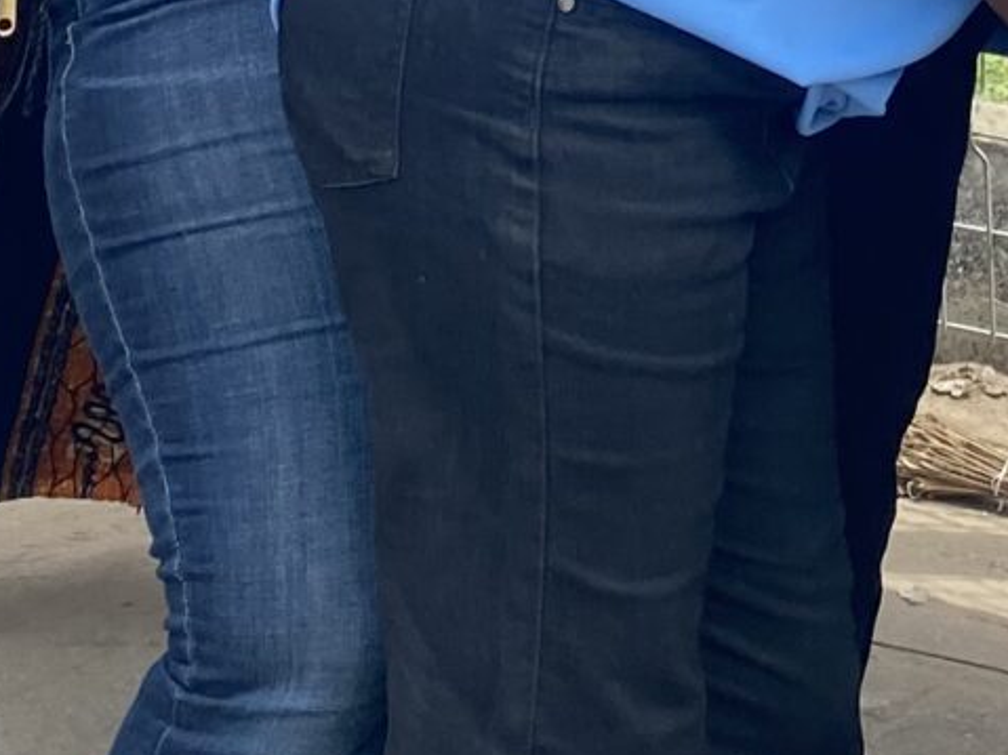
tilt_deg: -2.0
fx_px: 4047
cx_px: 1014
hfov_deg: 14.0
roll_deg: -1.3
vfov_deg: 9.8
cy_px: -831
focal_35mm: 139
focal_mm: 4.25
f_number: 1.8
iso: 32
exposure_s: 1/613
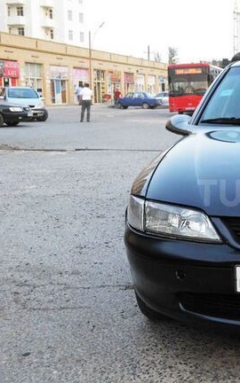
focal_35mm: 56
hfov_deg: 21.5
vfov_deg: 36.3
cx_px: 288
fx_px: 586
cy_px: 193
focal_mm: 24
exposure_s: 1/200
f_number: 6.3
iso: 4000
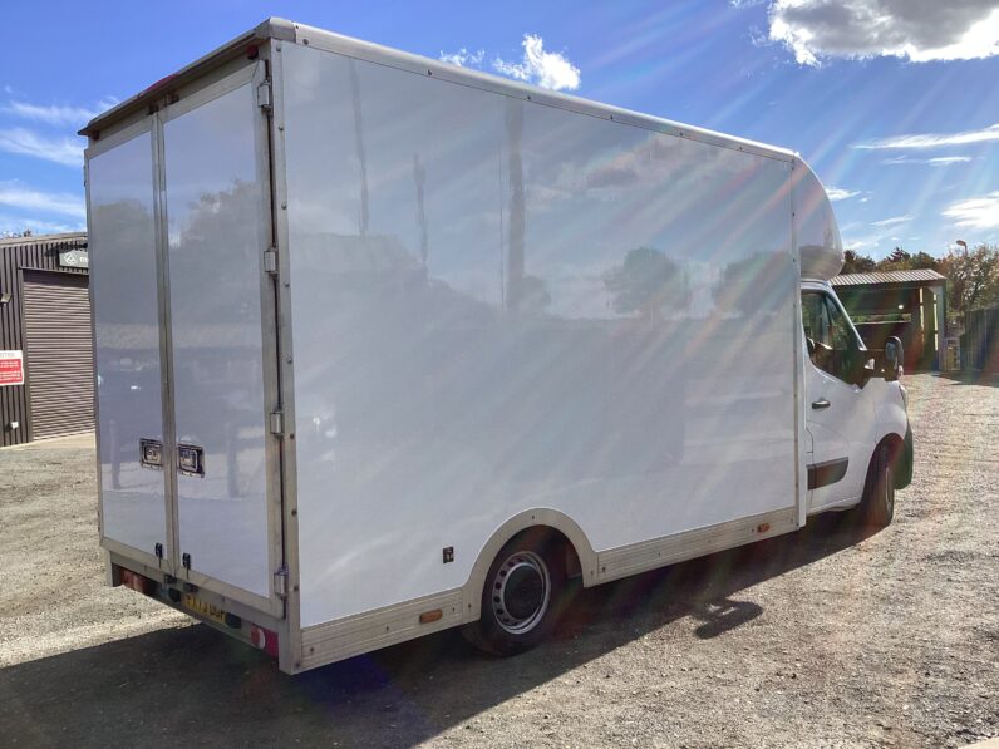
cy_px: 374
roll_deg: +2.4
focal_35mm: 31
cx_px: 500
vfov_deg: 45.4
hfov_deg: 58.4
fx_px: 895
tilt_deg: -2.8
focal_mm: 3.3
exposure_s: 1/1381
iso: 25
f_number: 2.4
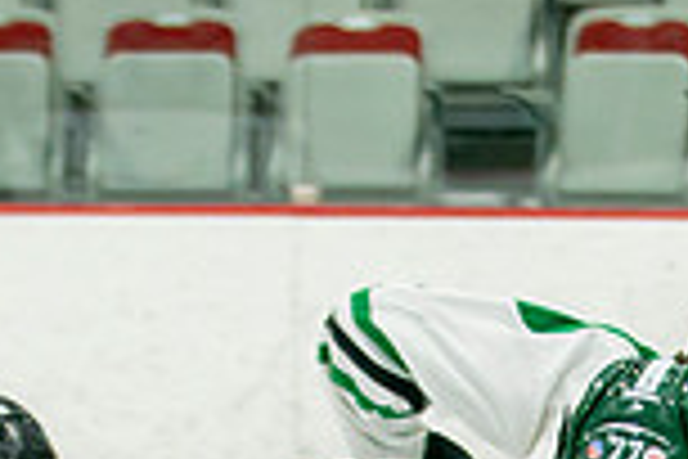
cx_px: 863
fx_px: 10357
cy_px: 966
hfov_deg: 3.8
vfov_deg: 2.5
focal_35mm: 542
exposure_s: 1/640
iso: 800
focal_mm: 70
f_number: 3.2
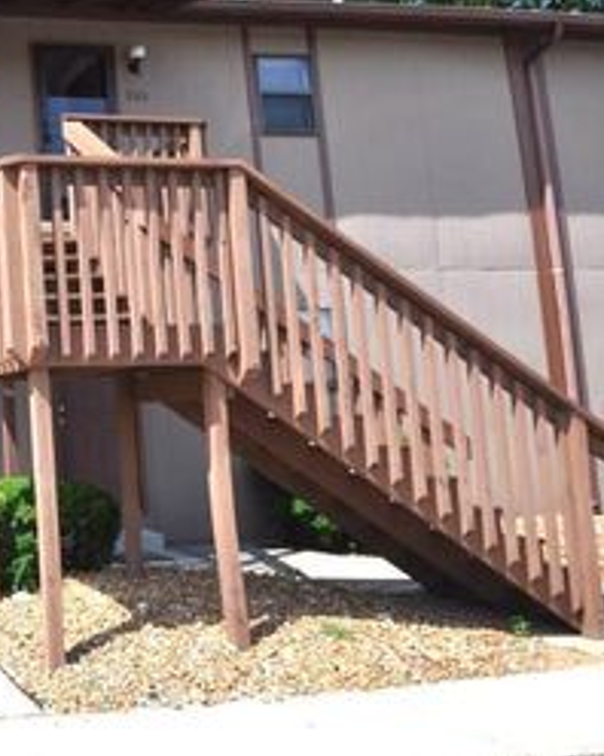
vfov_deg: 52.6
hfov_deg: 34.9
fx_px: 761
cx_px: -113
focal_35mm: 34
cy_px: 308
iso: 200
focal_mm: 12
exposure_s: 1/250
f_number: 8
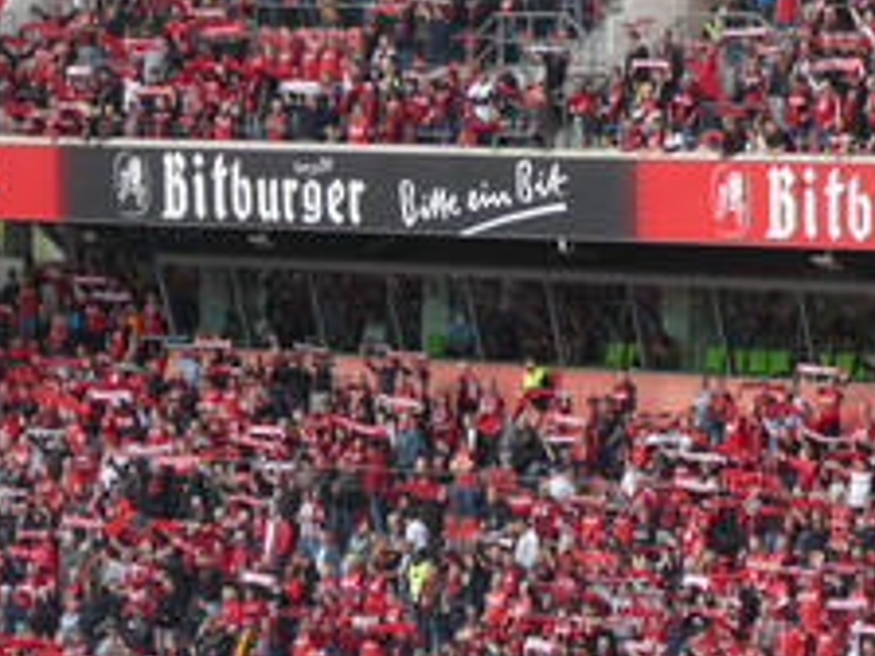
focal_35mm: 257
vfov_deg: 5.8
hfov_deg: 7.7
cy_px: 804
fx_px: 6496
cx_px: 762
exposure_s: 1/80
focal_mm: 16.1
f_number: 4.9
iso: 125
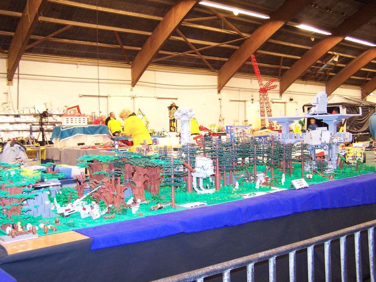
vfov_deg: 37.7
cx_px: 188
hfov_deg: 49.0
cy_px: 141
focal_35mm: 38
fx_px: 413
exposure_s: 1/4
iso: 140
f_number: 2.8
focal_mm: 6.3
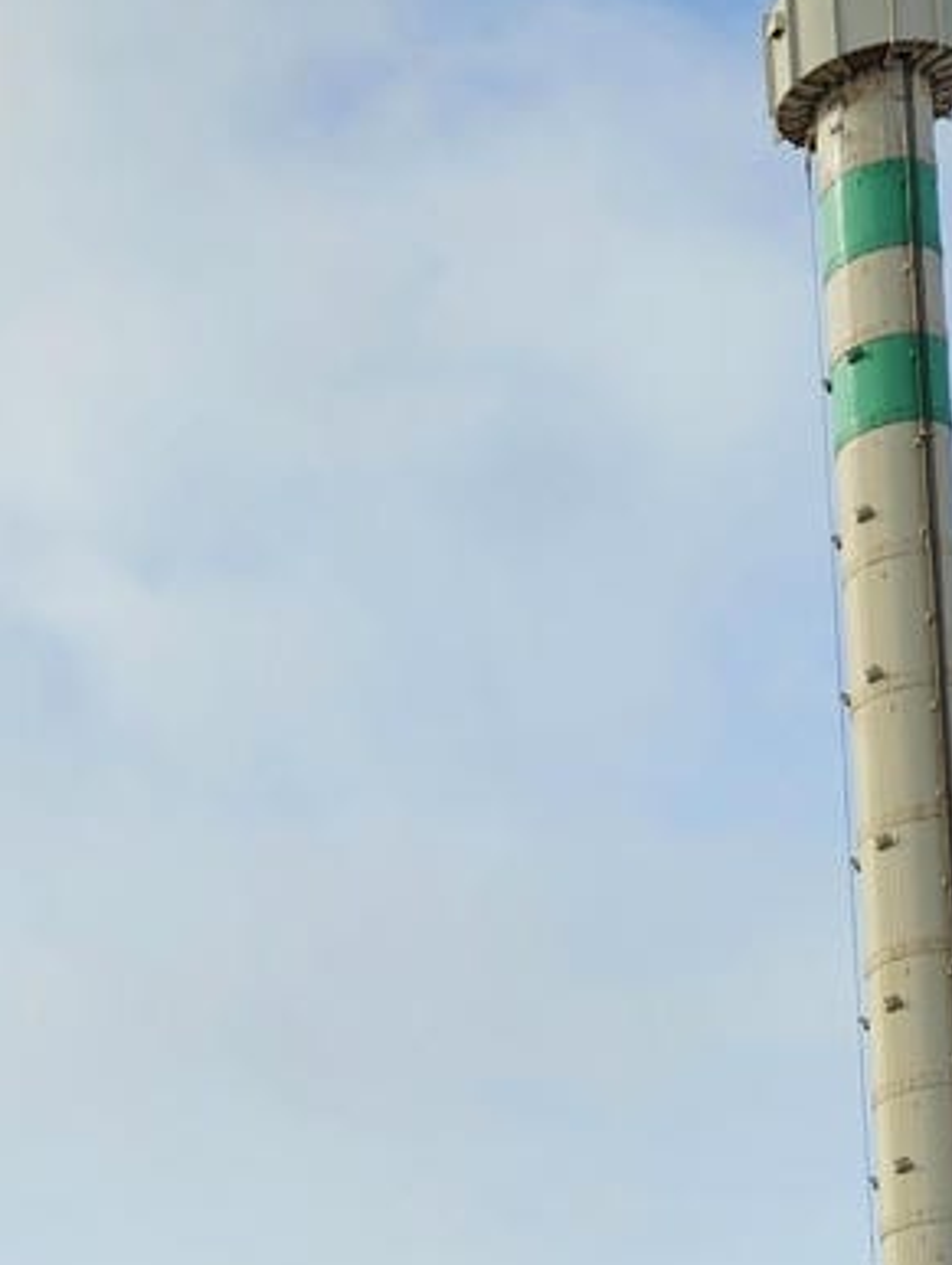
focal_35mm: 95
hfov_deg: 14.8
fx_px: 3478
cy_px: 2020
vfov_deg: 17.9
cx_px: -347
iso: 10
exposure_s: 1/902
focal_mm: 6.3
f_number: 1.7
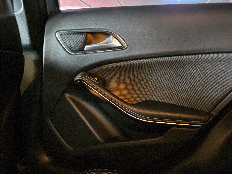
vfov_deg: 58.9
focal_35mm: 23
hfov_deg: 73.9
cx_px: 116
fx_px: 154
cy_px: 87
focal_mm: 5.4
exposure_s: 1/15
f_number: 1.8
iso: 2000
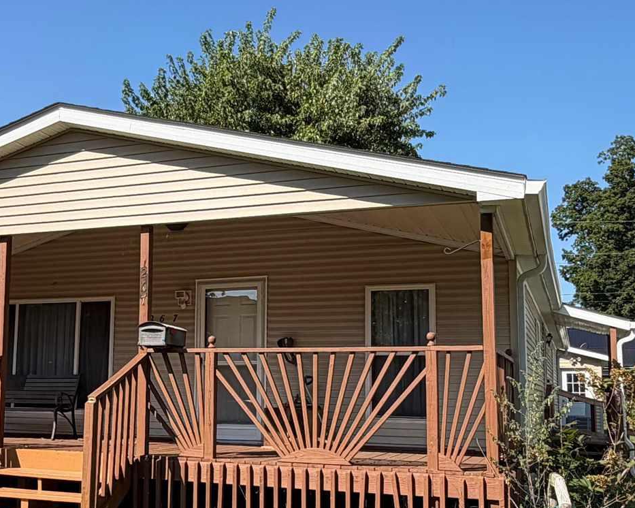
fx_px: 846
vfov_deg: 33.4
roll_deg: -0.8
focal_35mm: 45
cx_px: 227
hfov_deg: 40.8
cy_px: 293
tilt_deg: +6.9
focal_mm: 2.22
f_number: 2.2
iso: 25
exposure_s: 1/770
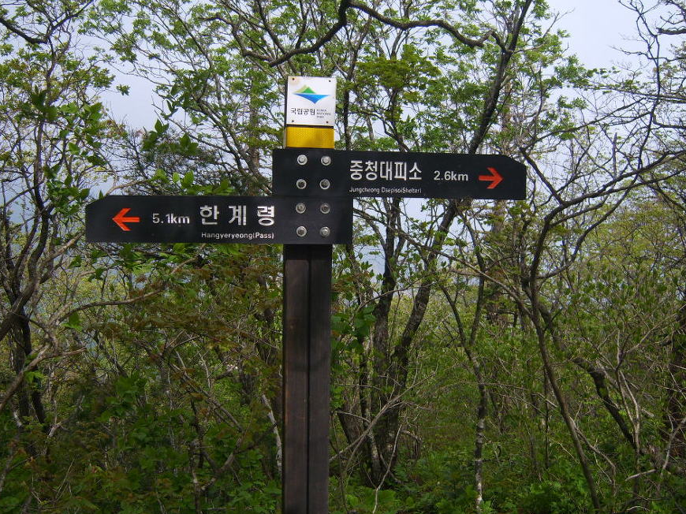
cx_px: 328
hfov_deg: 49.0
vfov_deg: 37.7
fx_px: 753
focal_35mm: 38
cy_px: 248
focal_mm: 7.4
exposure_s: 1/750
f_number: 2.8
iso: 50
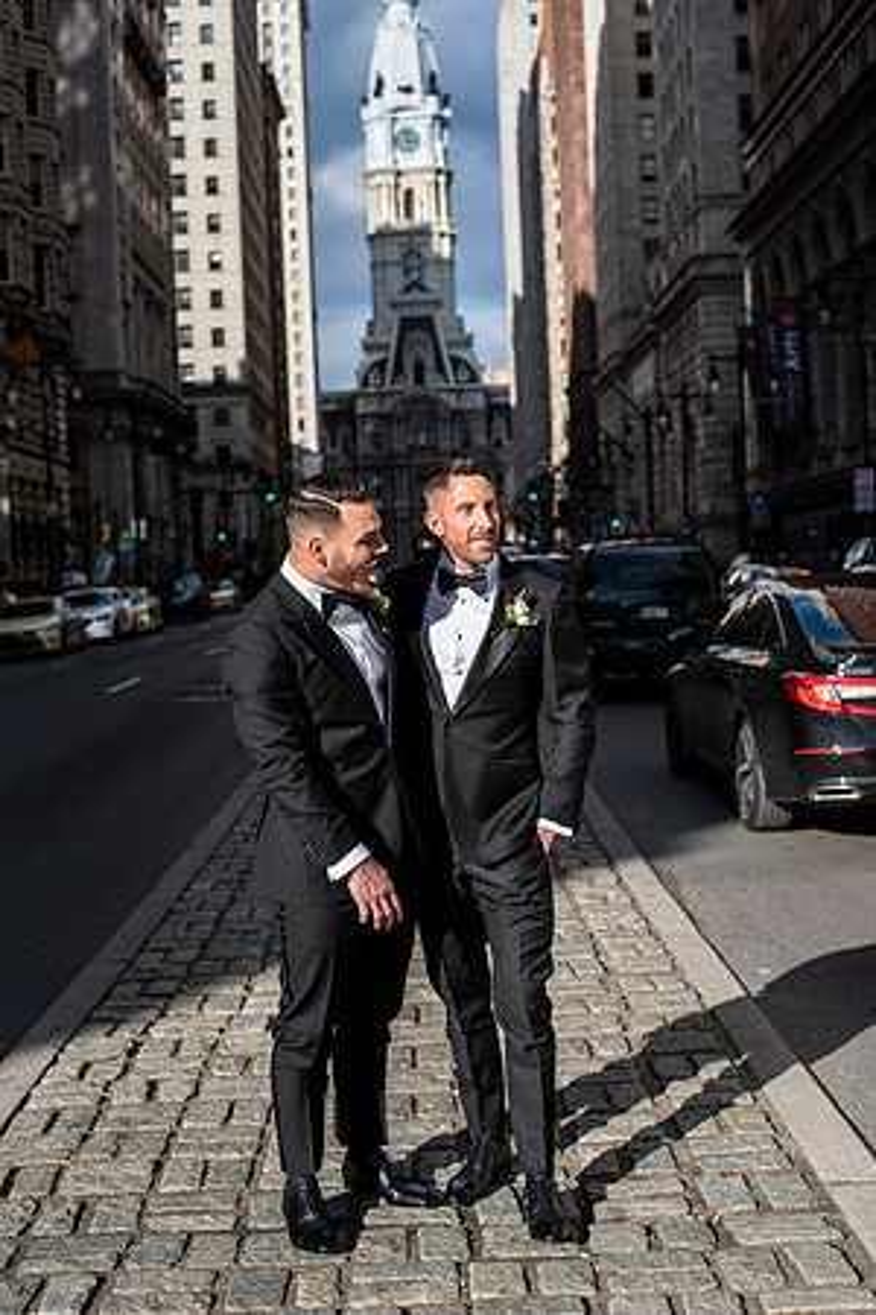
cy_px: 658
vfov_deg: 39.6
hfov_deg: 27.0
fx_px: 1825
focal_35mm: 50
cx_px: 438
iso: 500
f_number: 4
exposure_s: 1/4000
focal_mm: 50
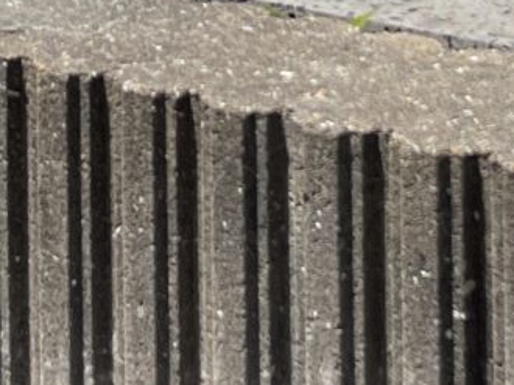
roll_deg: +0.5
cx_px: 137
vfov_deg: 6.7
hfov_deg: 9.8
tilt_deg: -1.3
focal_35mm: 202
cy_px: -719
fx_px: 2997
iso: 32
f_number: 1.6
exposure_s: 1/2857
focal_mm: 5.1
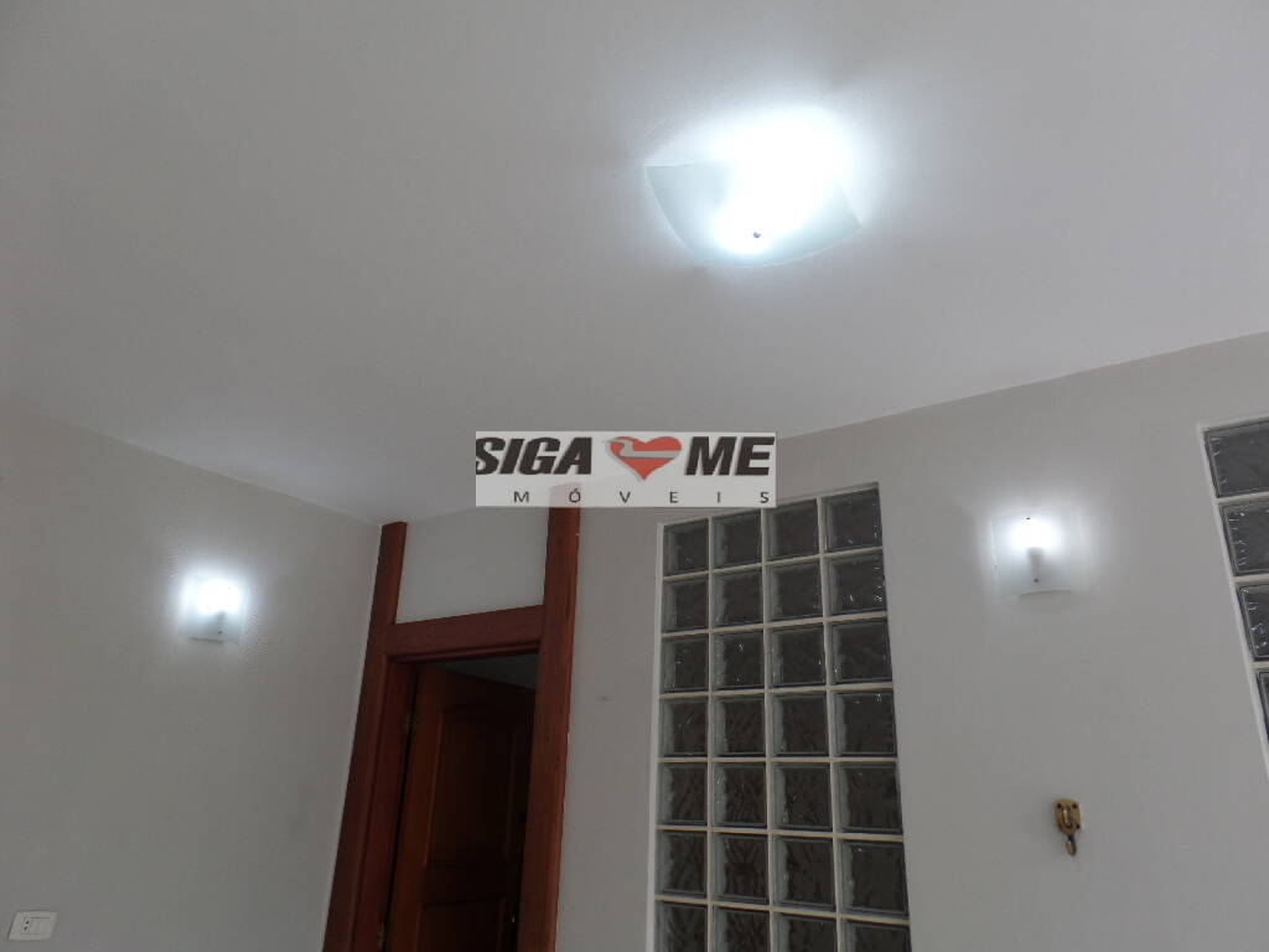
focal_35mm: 23
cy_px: 476
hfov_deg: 73.9
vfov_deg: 58.9
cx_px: 634
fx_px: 843
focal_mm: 4.1
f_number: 2.8
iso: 80
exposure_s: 1/45
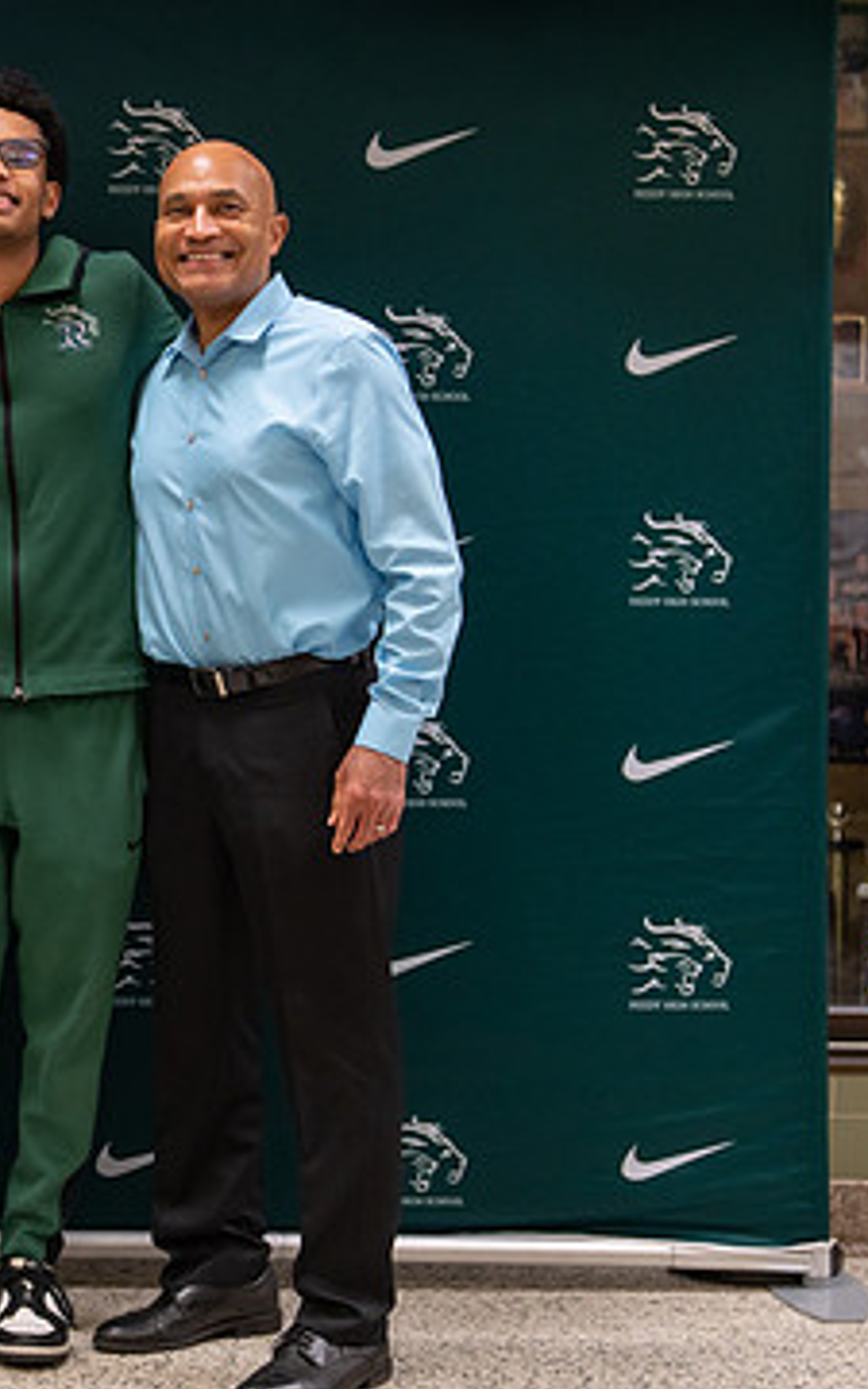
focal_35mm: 88
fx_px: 3331
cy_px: 613
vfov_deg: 23.5
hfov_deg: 14.6
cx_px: 4
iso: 640
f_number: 1.2
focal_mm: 50
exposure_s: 1/320
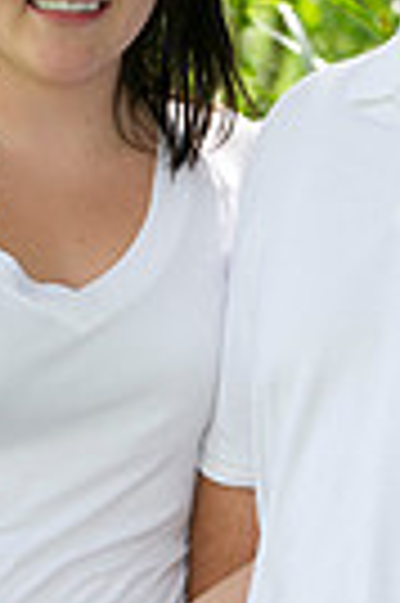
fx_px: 5898
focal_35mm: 353
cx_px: 290
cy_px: 459
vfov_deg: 5.8
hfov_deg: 3.9
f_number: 5
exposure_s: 1/100
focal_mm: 105
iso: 320
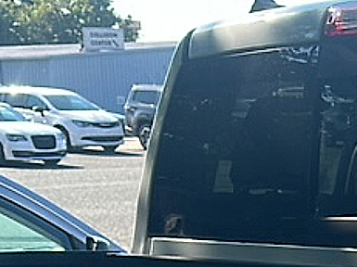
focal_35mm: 104
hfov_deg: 17.8
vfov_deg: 12.5
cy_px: 530
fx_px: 1072
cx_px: 455
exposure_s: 1/1172
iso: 80
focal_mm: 6.86
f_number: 1.78
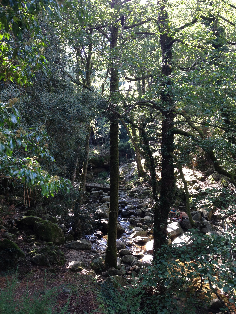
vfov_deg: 52.6
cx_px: 118
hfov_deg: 40.7
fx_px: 318
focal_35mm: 35
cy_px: 157
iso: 80
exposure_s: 1/60
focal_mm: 4.28
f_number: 2.4
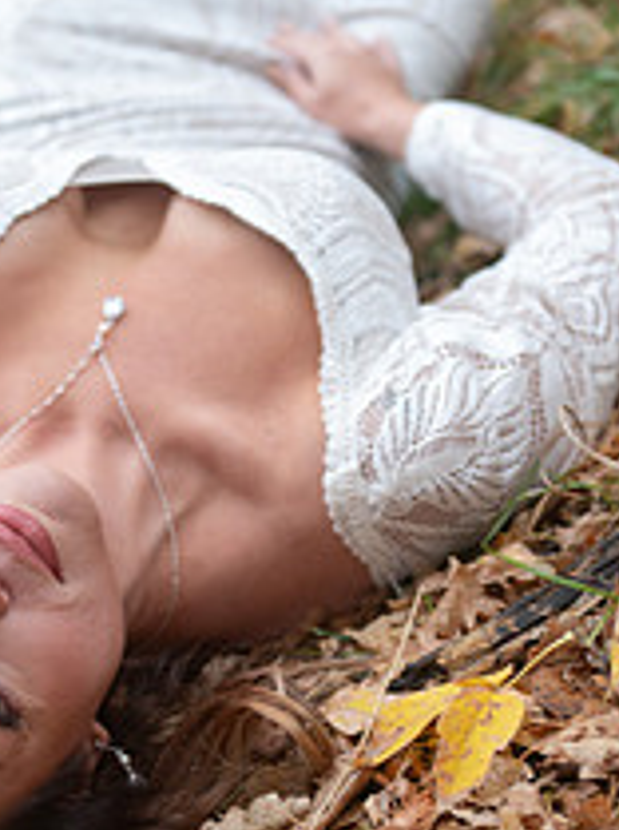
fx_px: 2081
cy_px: 473
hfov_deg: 16.8
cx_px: 149
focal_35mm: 87
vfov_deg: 22.5
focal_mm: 42
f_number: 2.8
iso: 640
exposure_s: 1/200
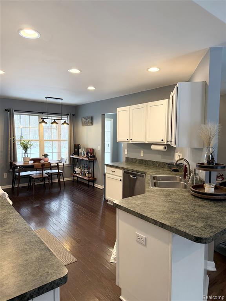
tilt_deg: -5.0
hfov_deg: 56.8
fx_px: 209
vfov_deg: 71.6
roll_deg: -0.3
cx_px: 113
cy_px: 150
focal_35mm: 24
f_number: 1.78
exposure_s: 1/120
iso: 200
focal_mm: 6.76
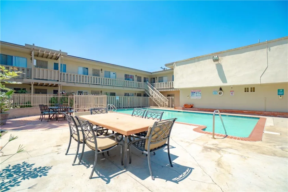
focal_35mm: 15
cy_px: 96
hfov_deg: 100.4
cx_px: 144
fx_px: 120
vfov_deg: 77.3
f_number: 7.1
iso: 100
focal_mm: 10
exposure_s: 1/320
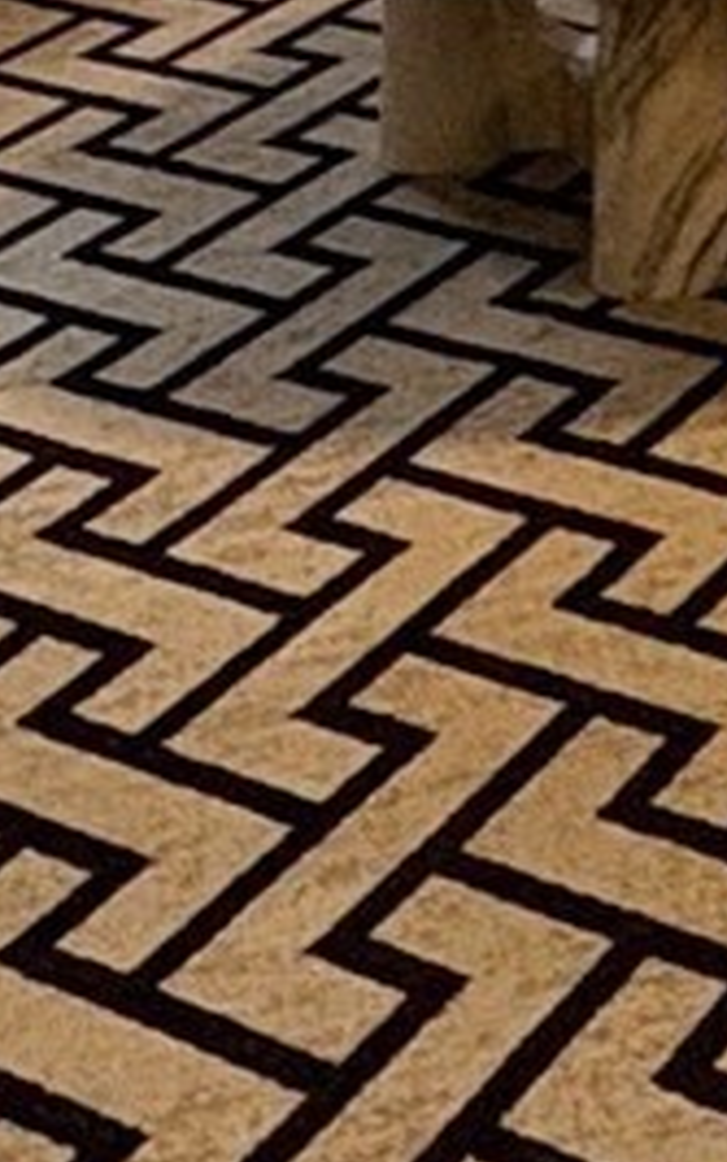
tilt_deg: -1.4
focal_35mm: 114
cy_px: -1132
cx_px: 1763
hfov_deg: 10.0
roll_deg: +0.2
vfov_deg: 15.0
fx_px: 3612
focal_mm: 2.22
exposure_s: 1/60
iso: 200
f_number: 2.2
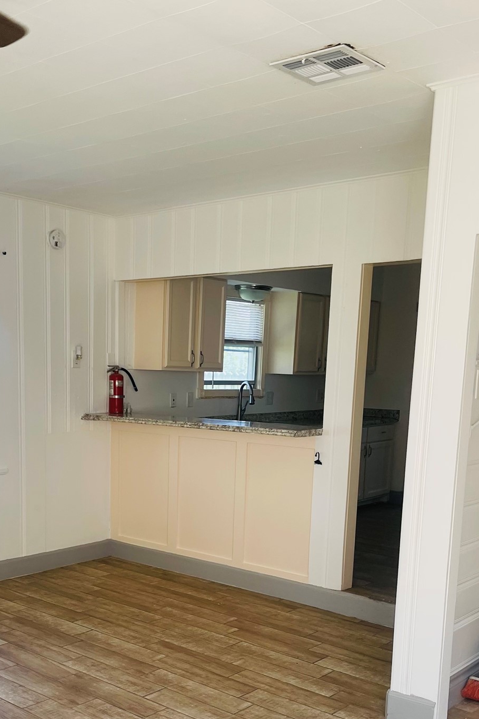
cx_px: 173
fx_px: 778
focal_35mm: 39
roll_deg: -1.9
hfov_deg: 34.0
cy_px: 495
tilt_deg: -7.1
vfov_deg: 48.5
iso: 50
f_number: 1.6
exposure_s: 1/121
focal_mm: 5.1
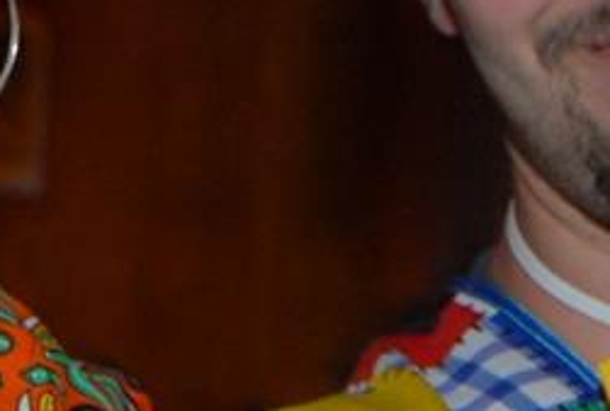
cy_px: -15
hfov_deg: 8.6
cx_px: 75
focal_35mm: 239
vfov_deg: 5.8
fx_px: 4067
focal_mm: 35
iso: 400
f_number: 5.6
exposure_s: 1/6
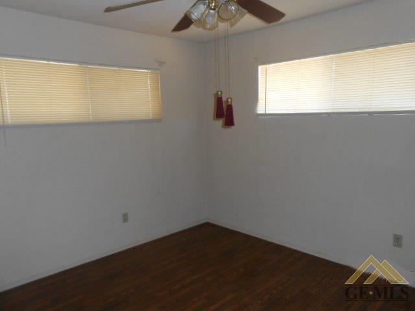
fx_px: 312
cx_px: 208
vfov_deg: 53.1
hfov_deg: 67.3
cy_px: 156
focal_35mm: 26
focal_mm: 4.6
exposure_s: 1/25
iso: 250
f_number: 3.5
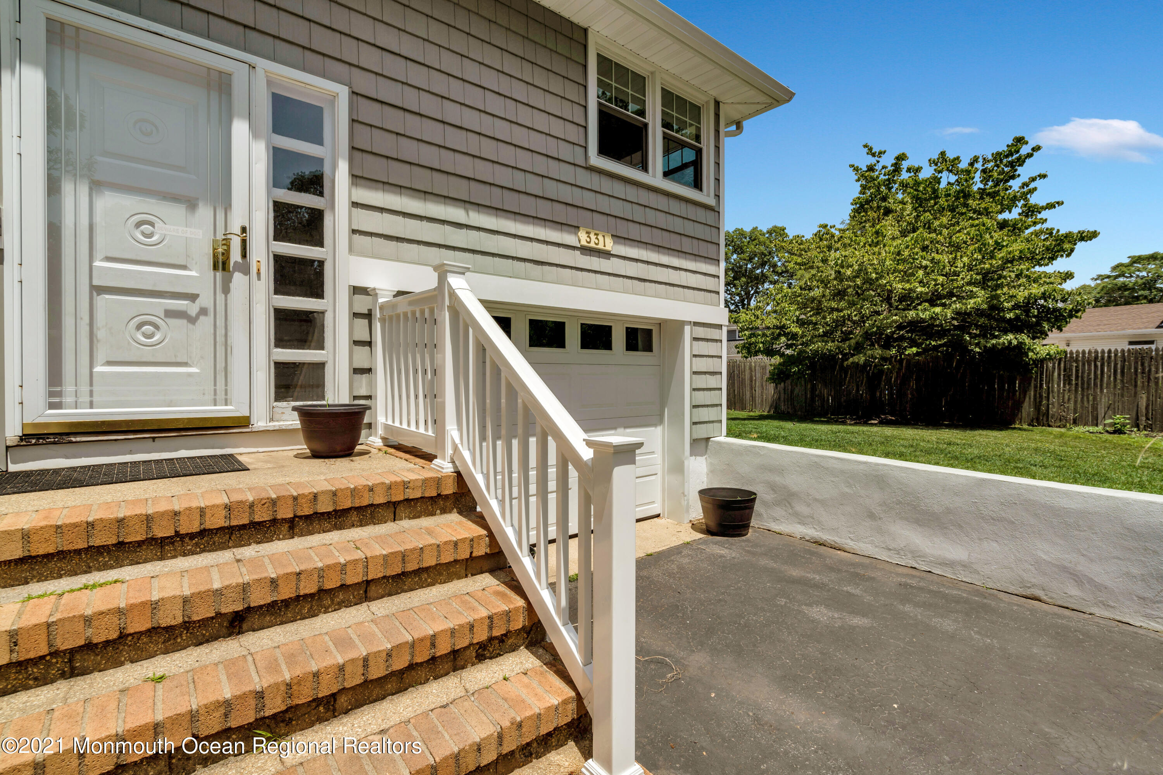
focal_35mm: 16
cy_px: 388
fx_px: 517
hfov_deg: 96.7
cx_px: 582
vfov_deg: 73.7
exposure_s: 1/400
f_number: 8
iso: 100
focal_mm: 16
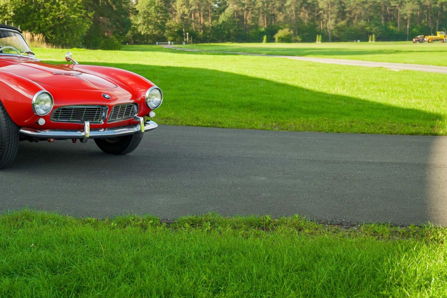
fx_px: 807
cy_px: 70
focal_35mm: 65
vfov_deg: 20.7
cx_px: 87
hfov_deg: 30.2
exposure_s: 1/200
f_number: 3.5
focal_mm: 34
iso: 160
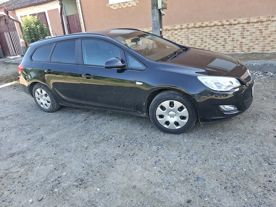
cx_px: 138
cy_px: 104
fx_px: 183
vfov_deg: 58.9
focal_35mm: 23
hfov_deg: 73.9
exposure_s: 1/115
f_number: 1.8
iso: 50
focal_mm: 5.54
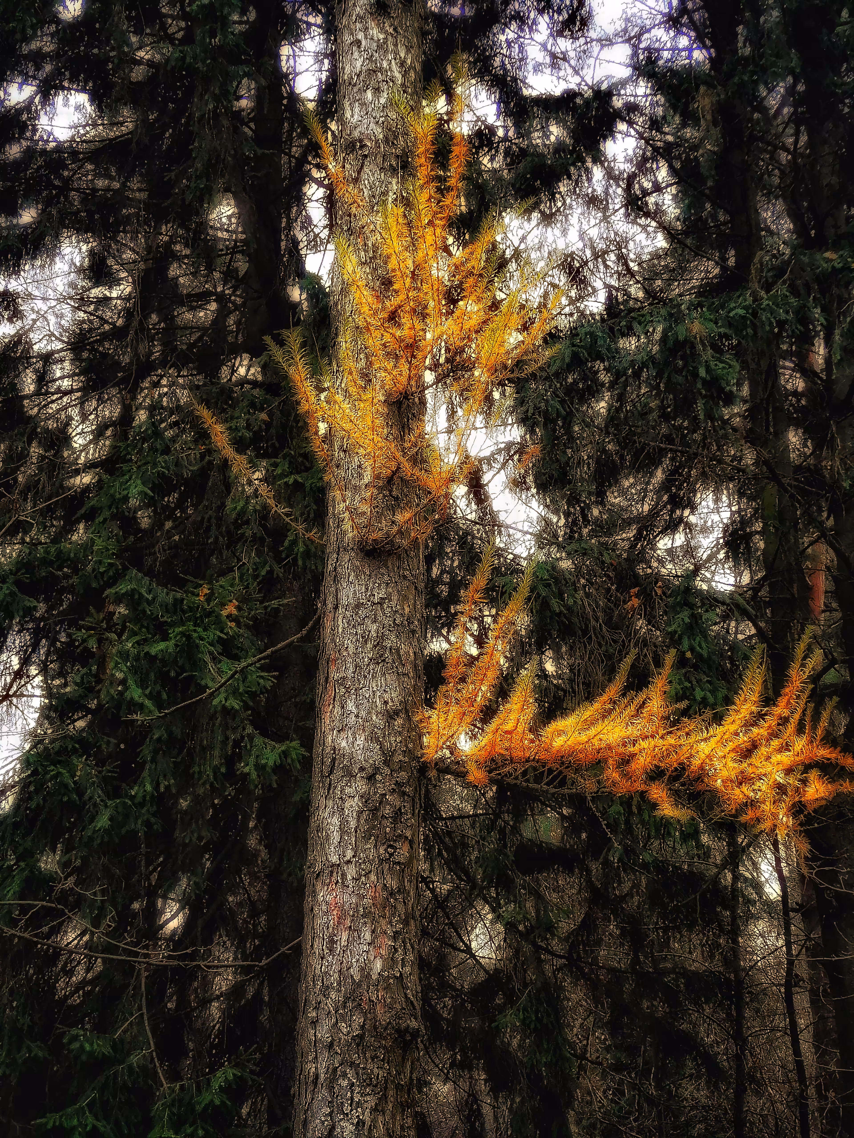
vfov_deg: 41.2
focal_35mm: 46
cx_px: 427
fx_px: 1513
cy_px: 569
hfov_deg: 31.5
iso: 117
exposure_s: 1/50
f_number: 1.8
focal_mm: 3.96
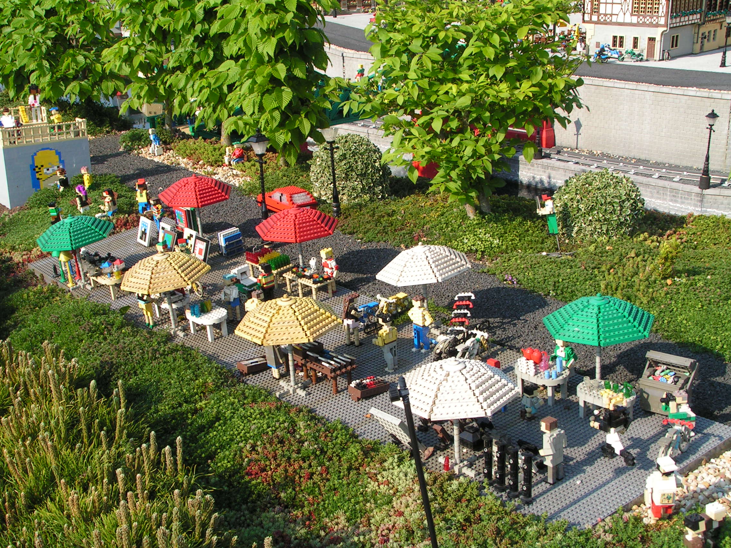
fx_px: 1035
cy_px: 274
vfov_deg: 29.7
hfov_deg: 38.9
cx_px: 366
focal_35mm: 49
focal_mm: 8.2
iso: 50
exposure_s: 1/200
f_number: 6.3
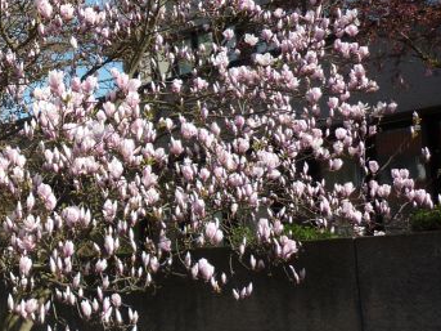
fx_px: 981
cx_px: -62
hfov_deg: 23.5
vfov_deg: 19.0
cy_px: 88
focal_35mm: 77
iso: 80
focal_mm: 5.5
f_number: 2.8
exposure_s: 1/1000
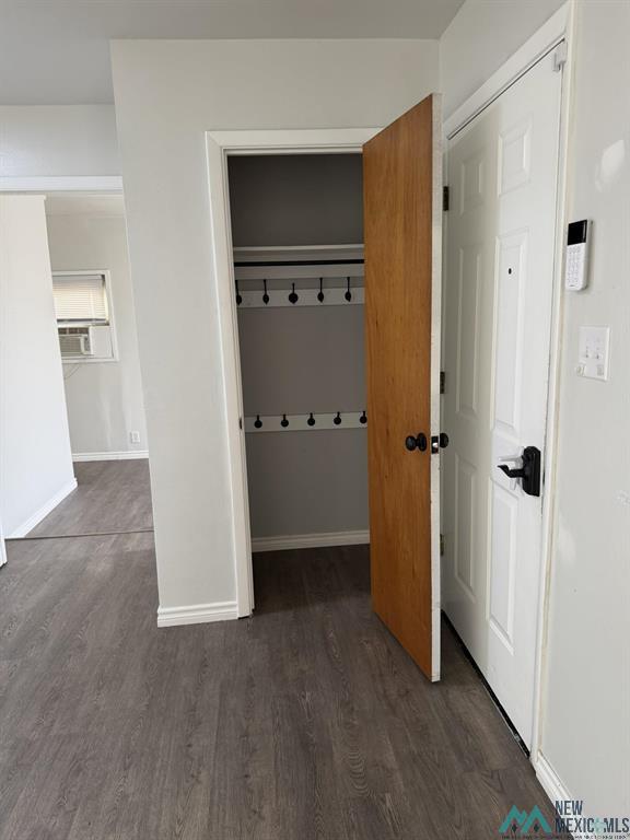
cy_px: 420
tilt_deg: -10.2
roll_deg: +2.1
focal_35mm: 24
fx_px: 582
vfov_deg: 71.6
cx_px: 315
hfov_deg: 56.8
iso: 160
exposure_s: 1/60
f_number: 1.78
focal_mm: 6.76
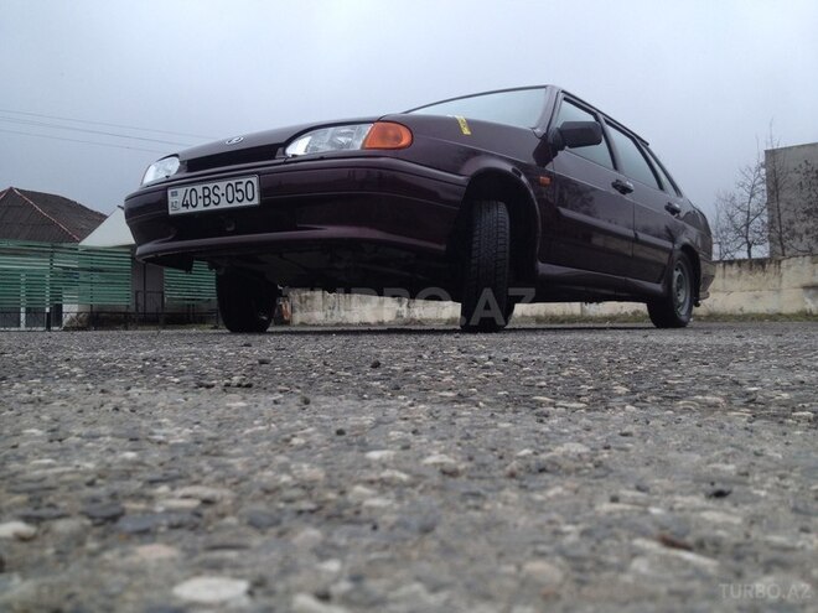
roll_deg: -1.1
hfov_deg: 52.6
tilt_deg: +0.6
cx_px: 409
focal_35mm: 35
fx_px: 827
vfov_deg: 40.7
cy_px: 306
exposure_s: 1/40
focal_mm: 4.28
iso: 50
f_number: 2.4
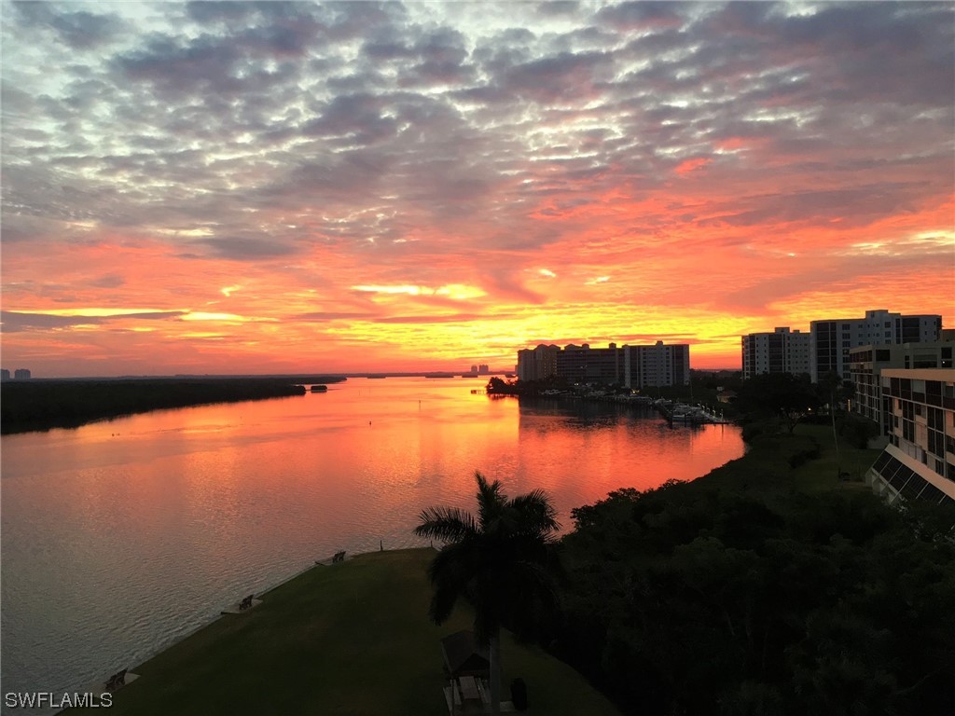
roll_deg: +0.6
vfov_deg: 48.2
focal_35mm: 29
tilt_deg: +1.9
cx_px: 478
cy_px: 358
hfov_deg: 61.7
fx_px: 800
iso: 100
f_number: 2.2
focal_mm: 4.15
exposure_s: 1/30
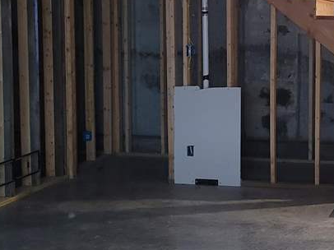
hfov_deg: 22.8
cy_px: 83
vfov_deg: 17.9
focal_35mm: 82
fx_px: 791
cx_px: 346
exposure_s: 1/40
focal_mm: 5.4
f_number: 1.8
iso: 320
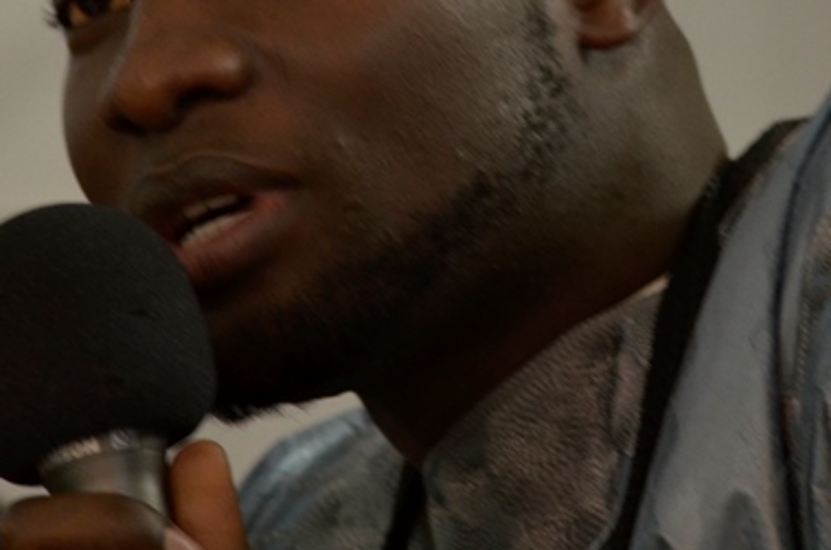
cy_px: 61
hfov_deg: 4.2
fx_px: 11402
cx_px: 535
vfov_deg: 2.8
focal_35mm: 495
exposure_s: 1/50
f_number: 4.2
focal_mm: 122
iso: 640
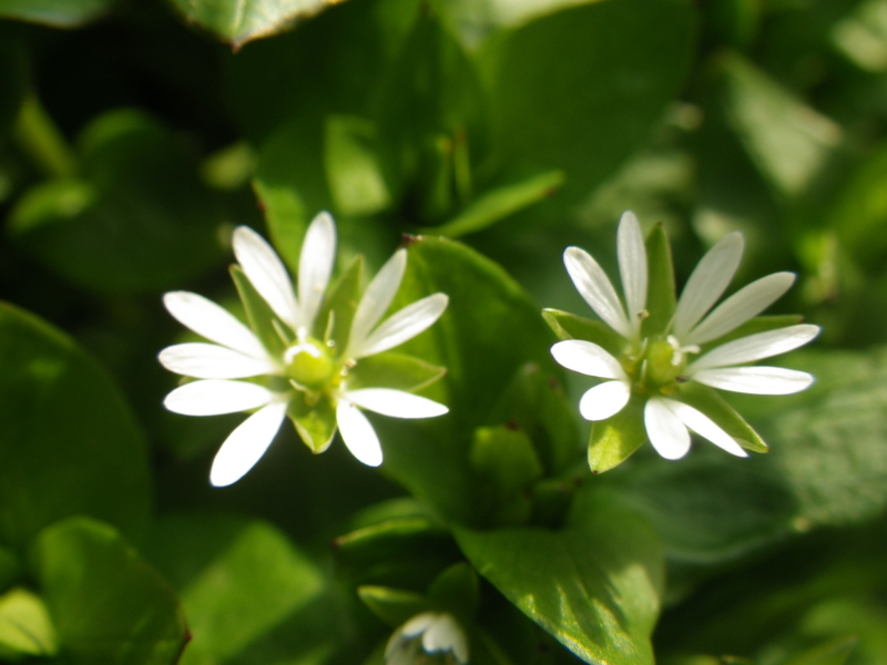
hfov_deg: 54.0
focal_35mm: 34
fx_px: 871
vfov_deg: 41.8
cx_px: 444
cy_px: 332
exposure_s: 1/100
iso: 80
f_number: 3.8
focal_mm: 6.1
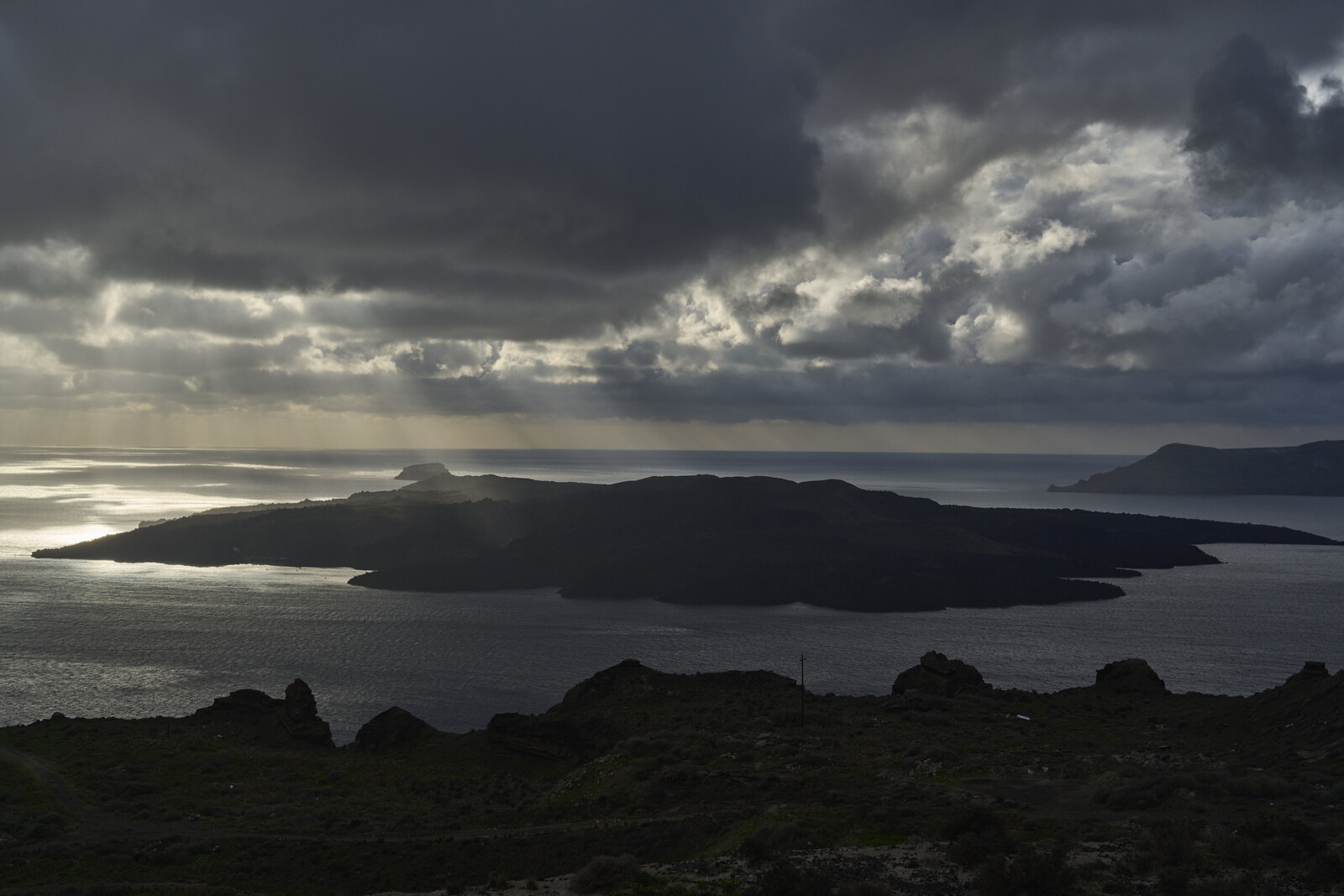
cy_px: 448
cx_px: 672
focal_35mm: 50
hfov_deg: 39.6
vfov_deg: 27.0
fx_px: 1867
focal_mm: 50
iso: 100
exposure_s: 1/10000
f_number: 2.5
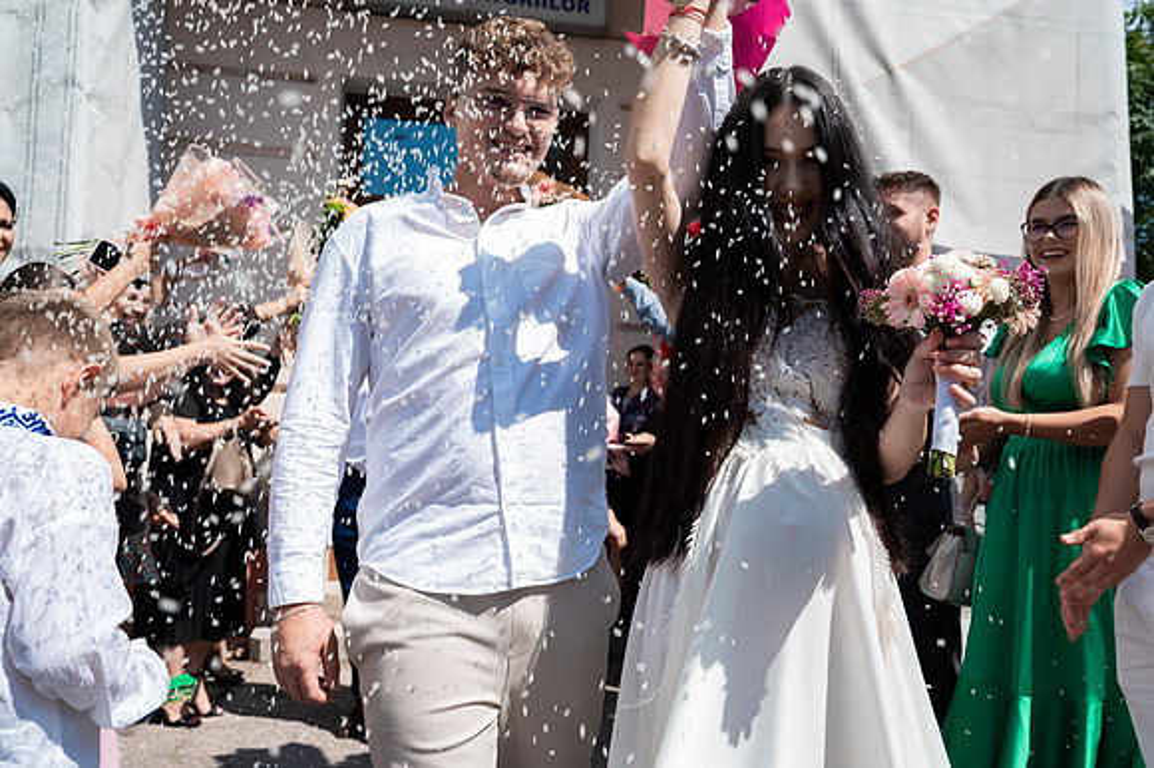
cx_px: 601
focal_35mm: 30
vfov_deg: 43.3
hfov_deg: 61.6
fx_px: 967
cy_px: 400
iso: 200
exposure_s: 1/1000
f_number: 5
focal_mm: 29
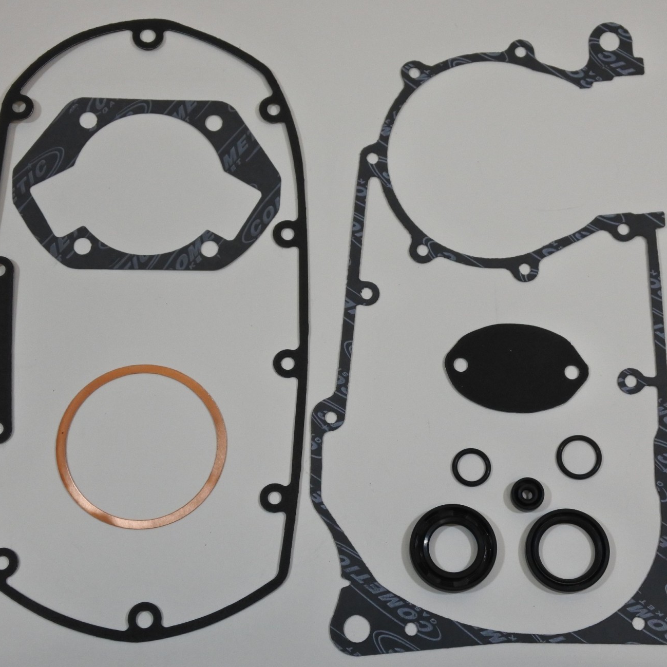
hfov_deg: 27.3
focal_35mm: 63
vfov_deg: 27.3
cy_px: 335
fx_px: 1373
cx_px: 335
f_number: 4.5
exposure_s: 1/125
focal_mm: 18.4
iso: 720
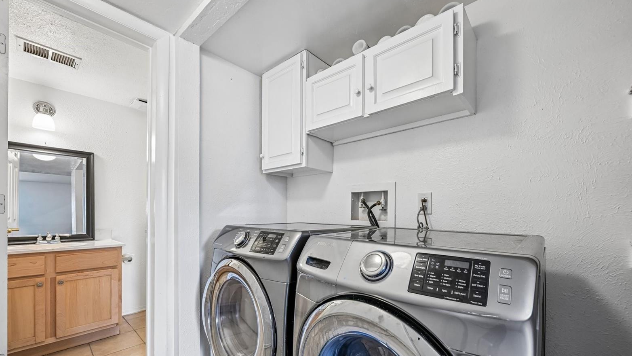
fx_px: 251
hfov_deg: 103.0
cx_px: 314
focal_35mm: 15
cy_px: 211
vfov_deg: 69.9
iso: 400
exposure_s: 1/6
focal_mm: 14
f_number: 9
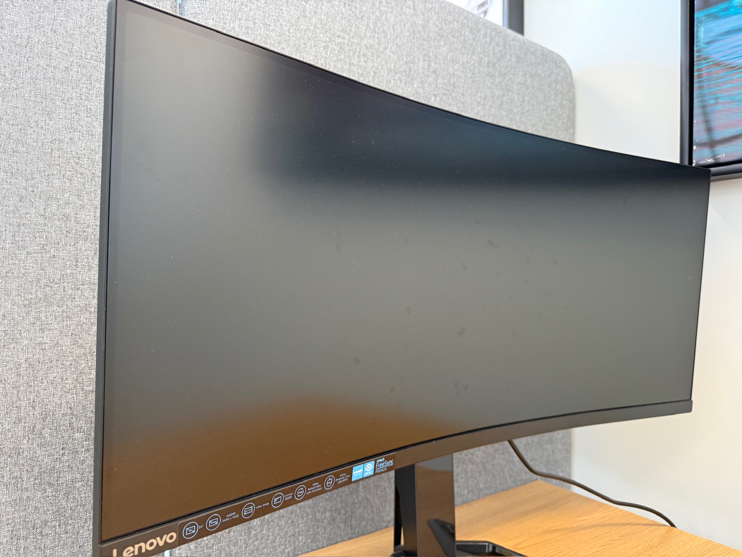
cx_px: 371
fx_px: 514
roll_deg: -2.4
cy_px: 278
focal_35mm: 24
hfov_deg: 71.6
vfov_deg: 56.8
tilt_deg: +0.9
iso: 250
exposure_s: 1/50
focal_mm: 6.76
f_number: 1.78
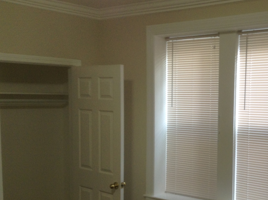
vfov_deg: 26.8
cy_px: 137
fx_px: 417
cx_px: 214
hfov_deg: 34.5
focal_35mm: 54
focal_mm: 3.3
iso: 40
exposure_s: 1/24
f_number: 2.4
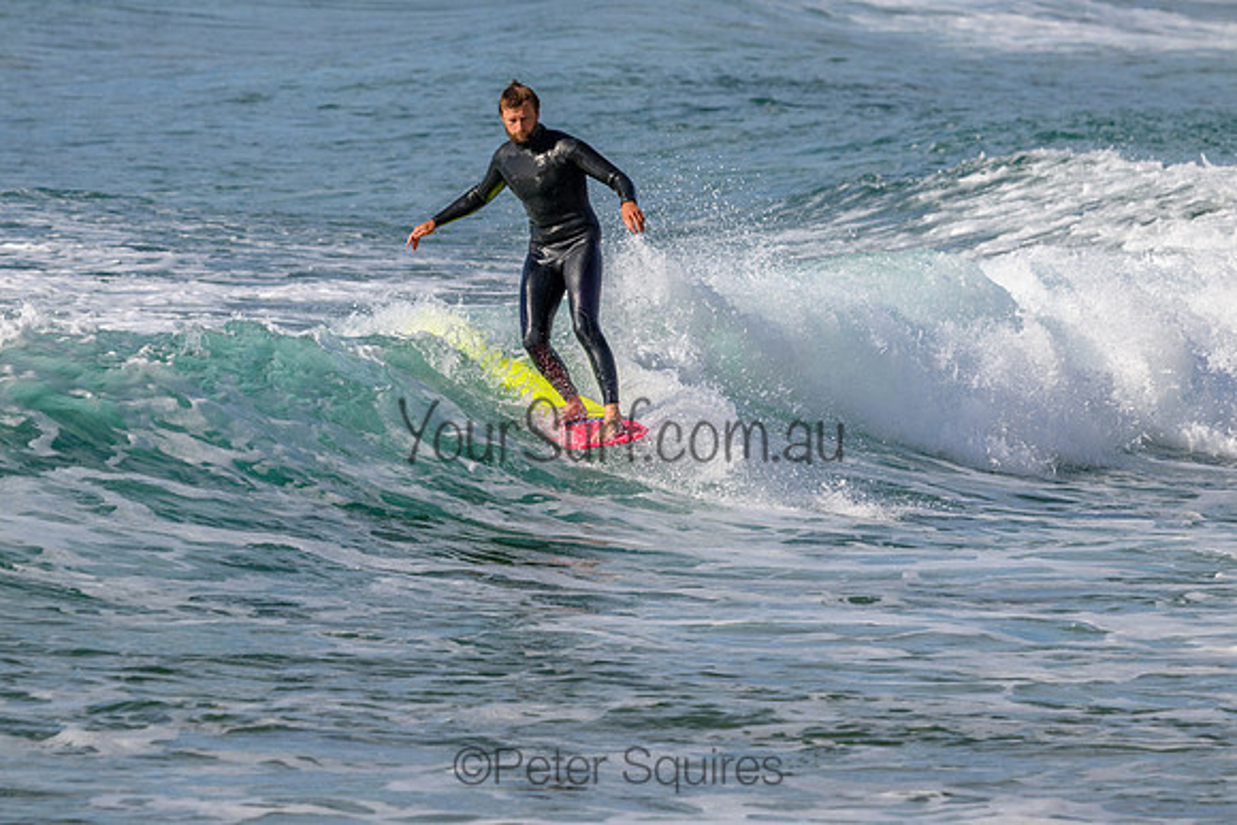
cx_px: 618
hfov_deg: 4.5
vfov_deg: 3.0
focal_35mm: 460
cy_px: 412
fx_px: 15809
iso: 1100
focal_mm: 460
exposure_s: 1/2000
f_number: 11
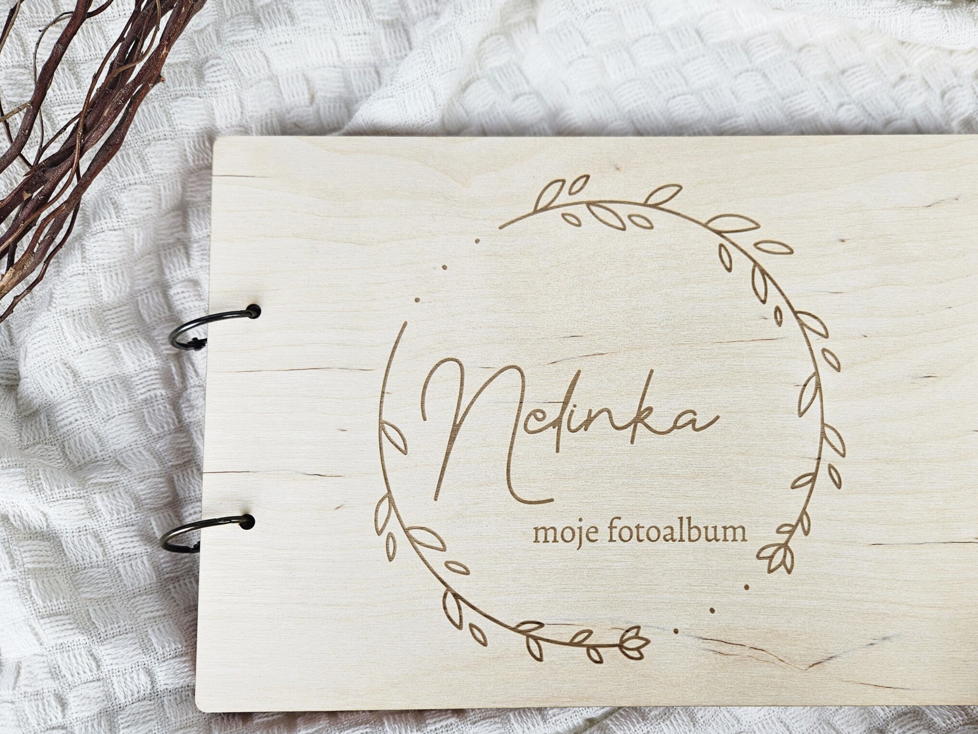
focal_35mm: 29
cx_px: 578
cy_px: 403
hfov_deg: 61.2
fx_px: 819
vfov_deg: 48.2
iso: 32
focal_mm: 5.4
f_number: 1.8
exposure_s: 1/100
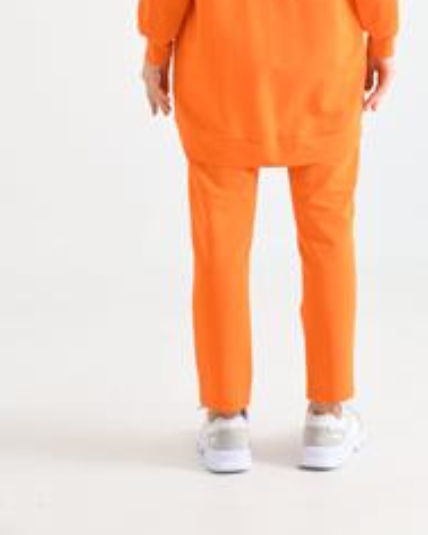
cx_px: 319
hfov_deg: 15.3
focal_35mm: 100
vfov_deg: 18.9
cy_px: 59
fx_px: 1582
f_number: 5.6
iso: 100
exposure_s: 1/125
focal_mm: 56
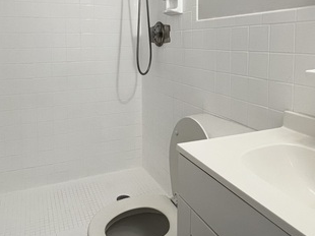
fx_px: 255
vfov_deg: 47.6
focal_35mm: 28
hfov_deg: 63.3
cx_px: 142
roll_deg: +0.4
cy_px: 55
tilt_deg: -2.7
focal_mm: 1.57
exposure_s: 1/120
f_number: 1.8
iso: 250
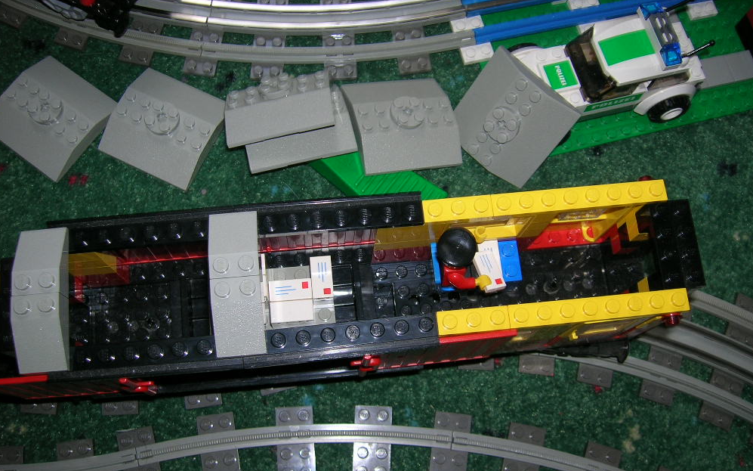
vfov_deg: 34.4
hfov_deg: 52.8
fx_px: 759
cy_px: 239
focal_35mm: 37
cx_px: 378
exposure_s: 1/60.1
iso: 50
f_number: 2.9
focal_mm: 5.7
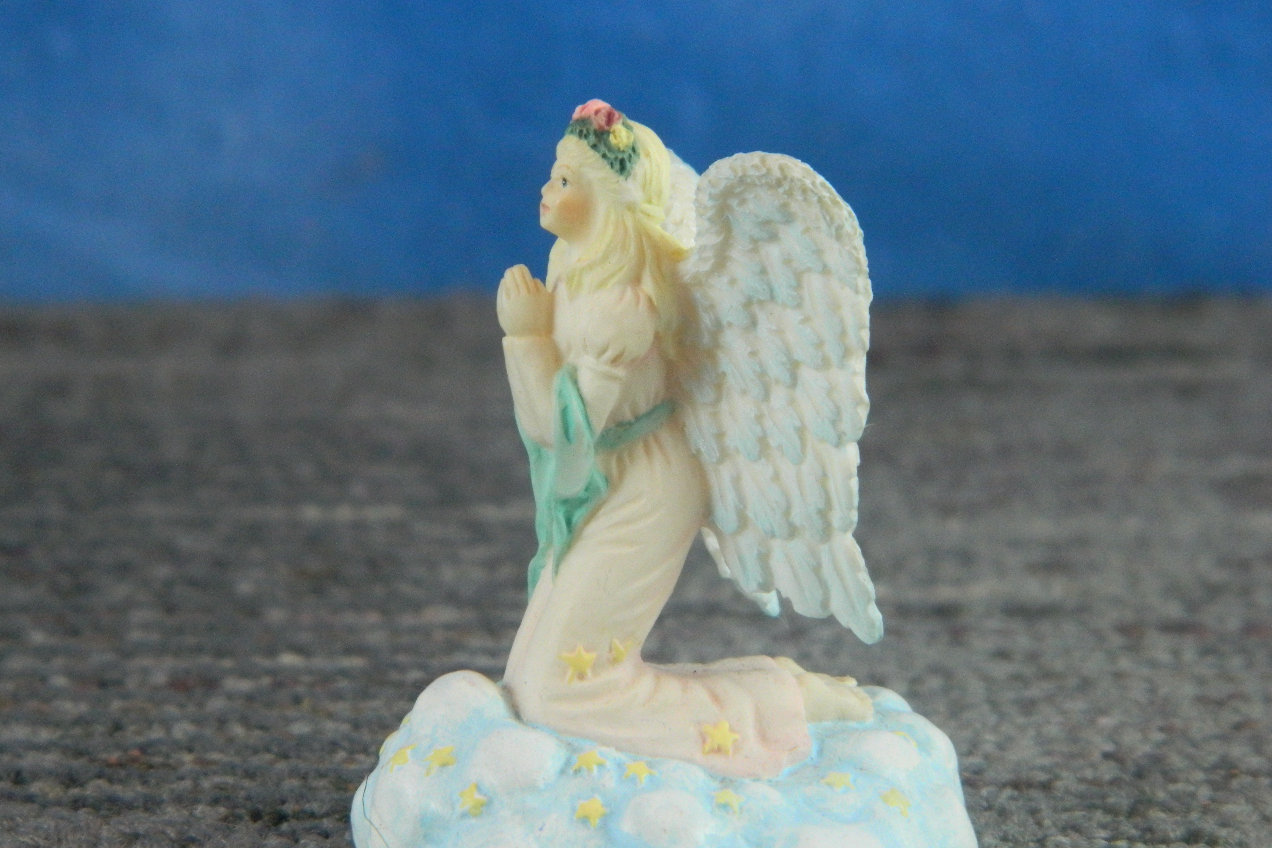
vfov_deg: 8.7
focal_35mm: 157
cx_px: 640
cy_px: 396
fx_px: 5547
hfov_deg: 13.1
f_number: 4.9
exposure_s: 1/25
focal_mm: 27
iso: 400
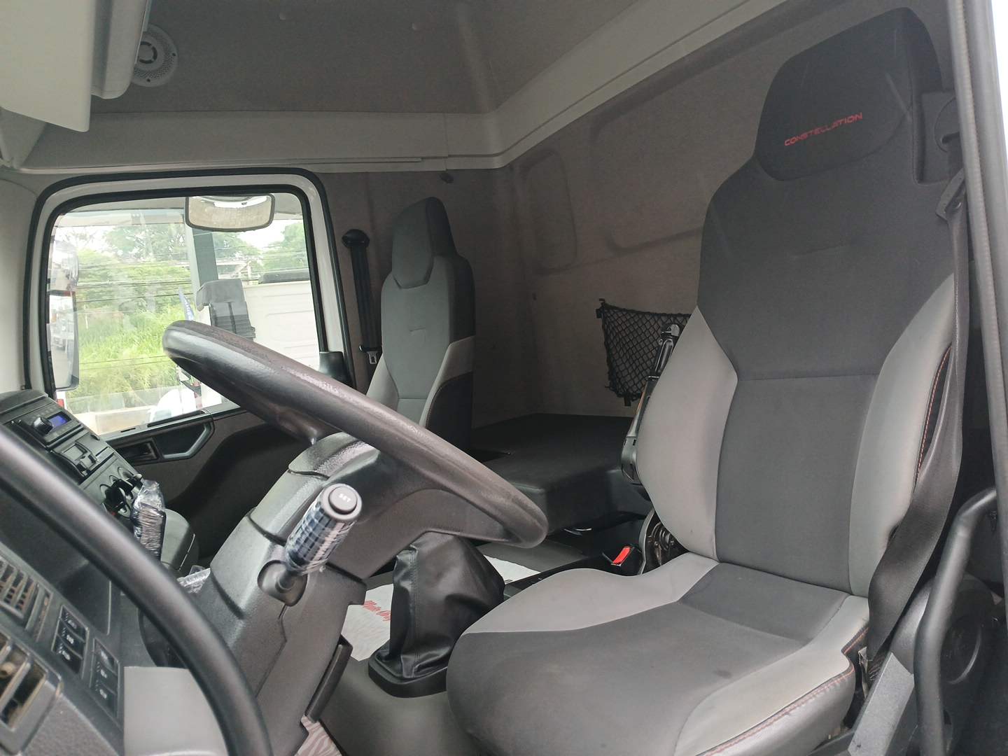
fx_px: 757
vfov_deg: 53.1
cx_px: 504
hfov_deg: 67.3
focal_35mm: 26
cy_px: 378
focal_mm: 3.98
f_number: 1.8
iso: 101
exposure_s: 1/60
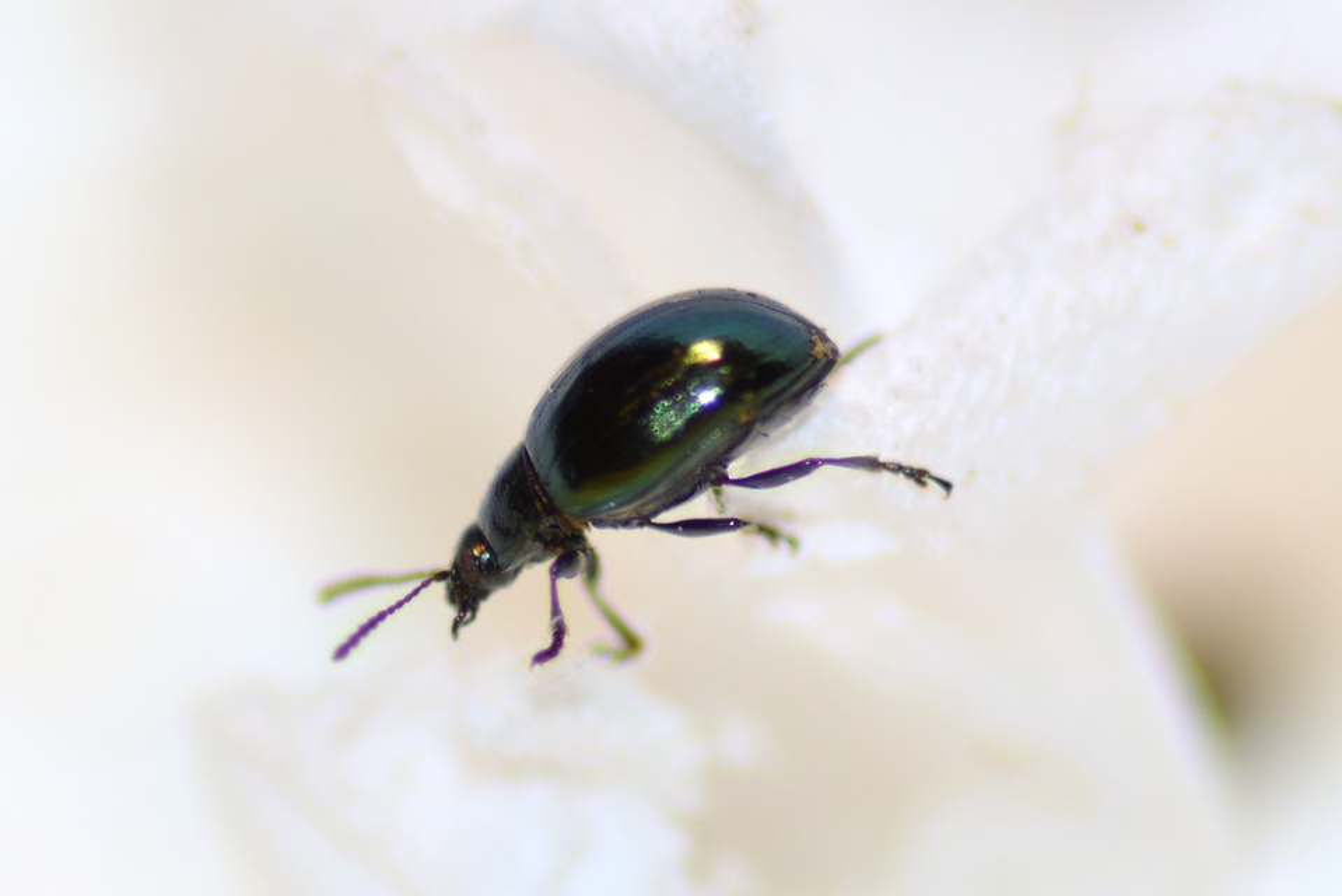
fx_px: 5593
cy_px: 448
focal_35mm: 150
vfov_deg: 9.2
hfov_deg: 13.7
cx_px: 671
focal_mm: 100
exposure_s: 1/200
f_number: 4.5
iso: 100
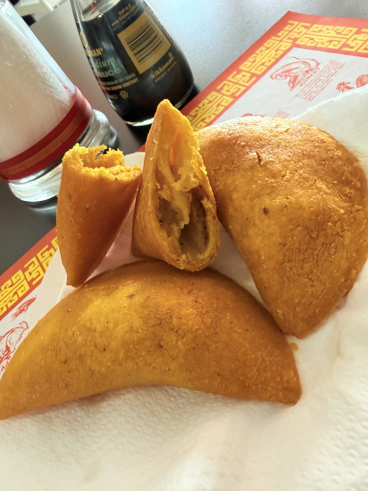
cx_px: 184
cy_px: 246
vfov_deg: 71.6
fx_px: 340
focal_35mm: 24
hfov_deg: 56.8
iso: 250
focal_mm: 2.22
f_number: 2.2
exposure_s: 1/60
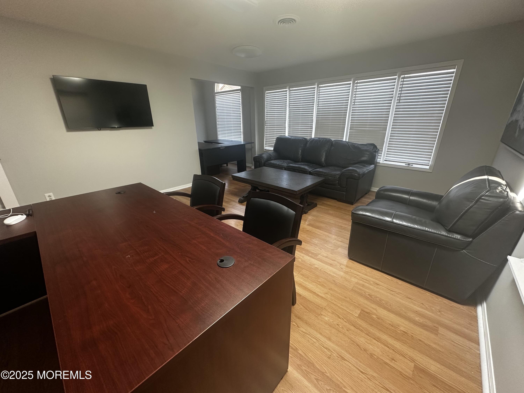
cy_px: 196
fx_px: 212
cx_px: 262
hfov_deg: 102.1
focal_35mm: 14
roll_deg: -0.3
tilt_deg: -19.4
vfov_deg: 85.7
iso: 160
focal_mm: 2.22
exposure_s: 1/60
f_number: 2.2
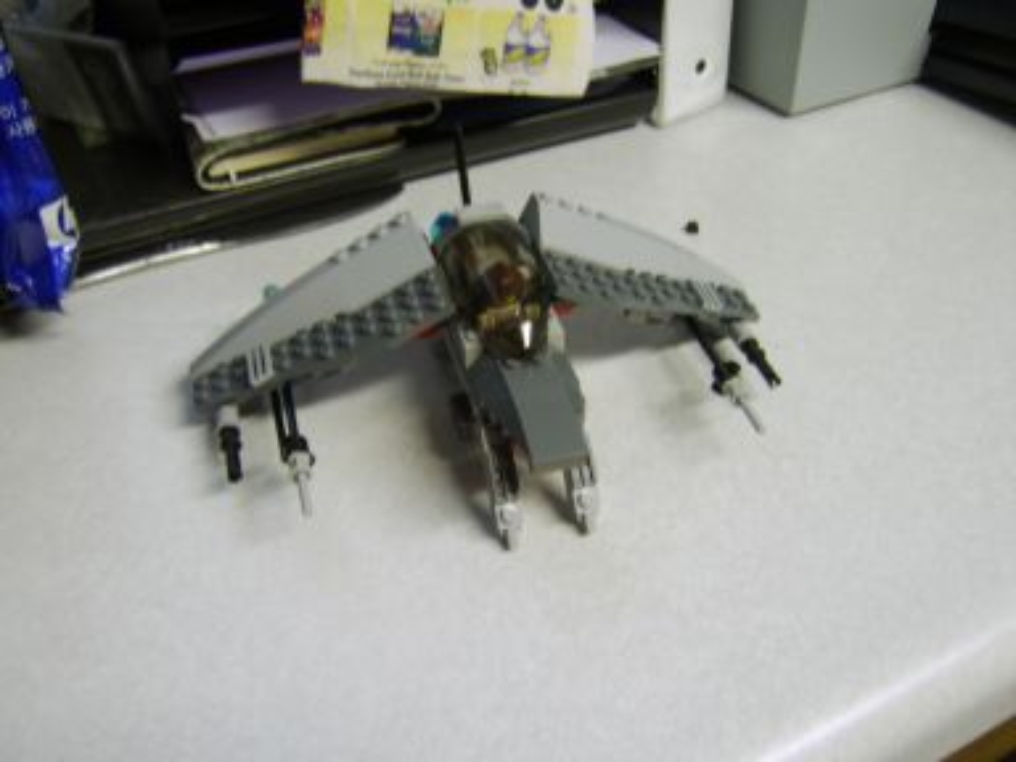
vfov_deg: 45.4
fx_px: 910
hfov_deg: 58.4
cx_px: 508
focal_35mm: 31
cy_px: 381
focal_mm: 8.13
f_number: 2.7
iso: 71
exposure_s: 1/9
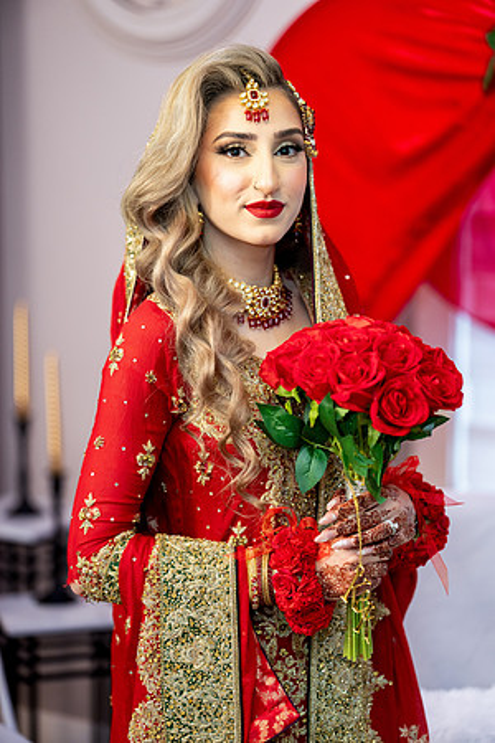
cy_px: 372
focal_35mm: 93
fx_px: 1918
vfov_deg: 21.9
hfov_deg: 14.7
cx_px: 248
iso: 1000
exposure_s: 1/200
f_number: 2
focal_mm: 93
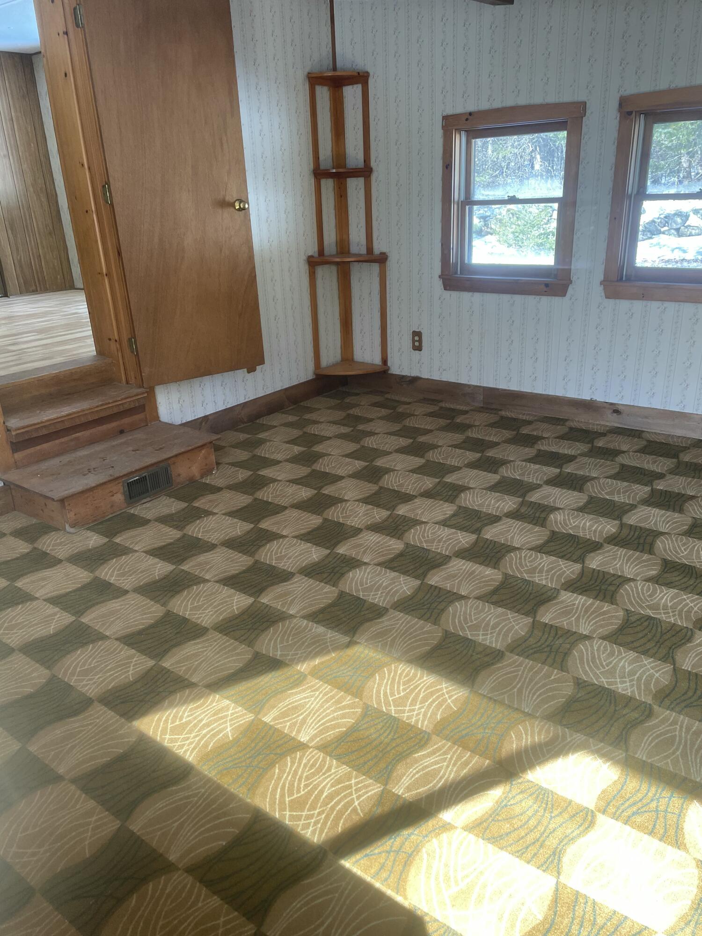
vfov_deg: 67.3
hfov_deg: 53.1
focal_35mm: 26
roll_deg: +2.6
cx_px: 351
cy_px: 468
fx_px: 703
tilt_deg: -20.6
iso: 80
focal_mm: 4.2
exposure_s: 1/121
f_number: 1.6
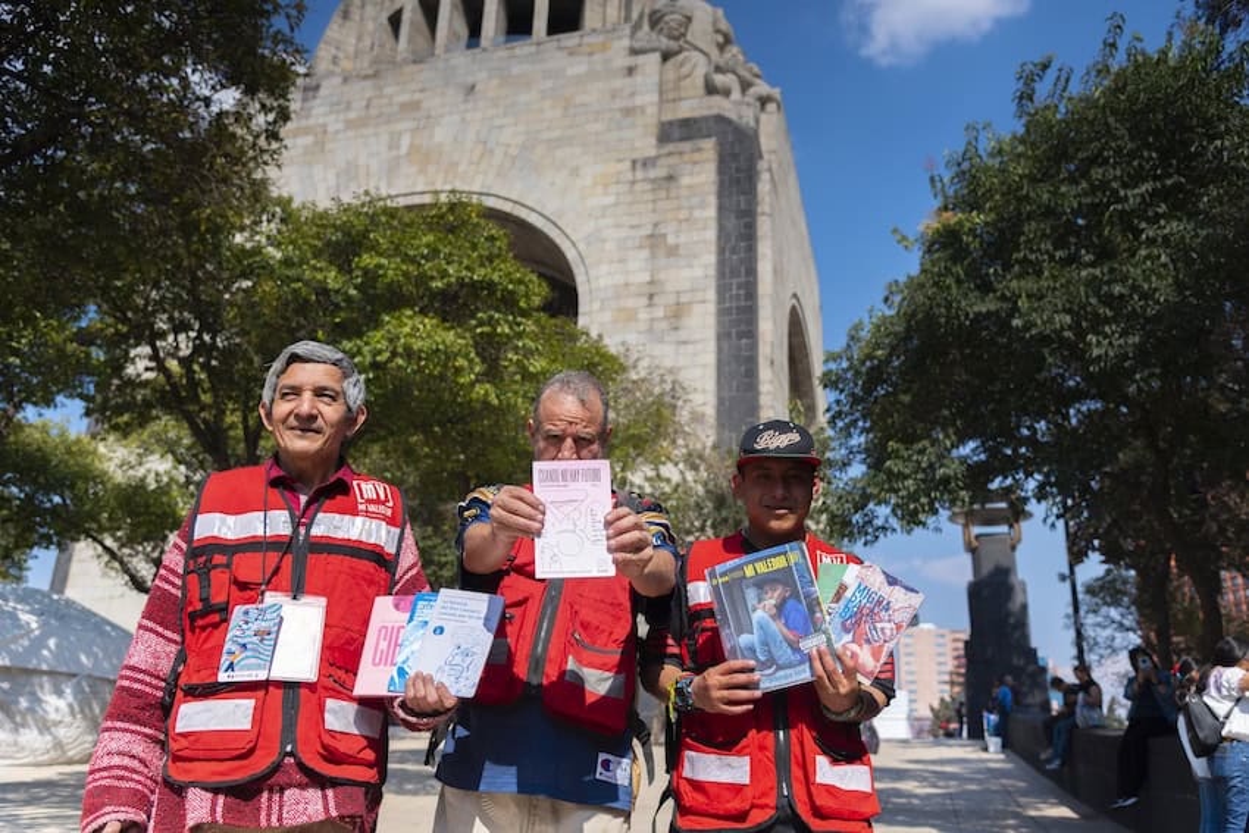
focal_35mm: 30
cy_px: 416
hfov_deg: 61.9
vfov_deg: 43.6
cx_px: 624
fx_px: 1041
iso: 400
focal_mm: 30
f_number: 4
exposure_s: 1/4000
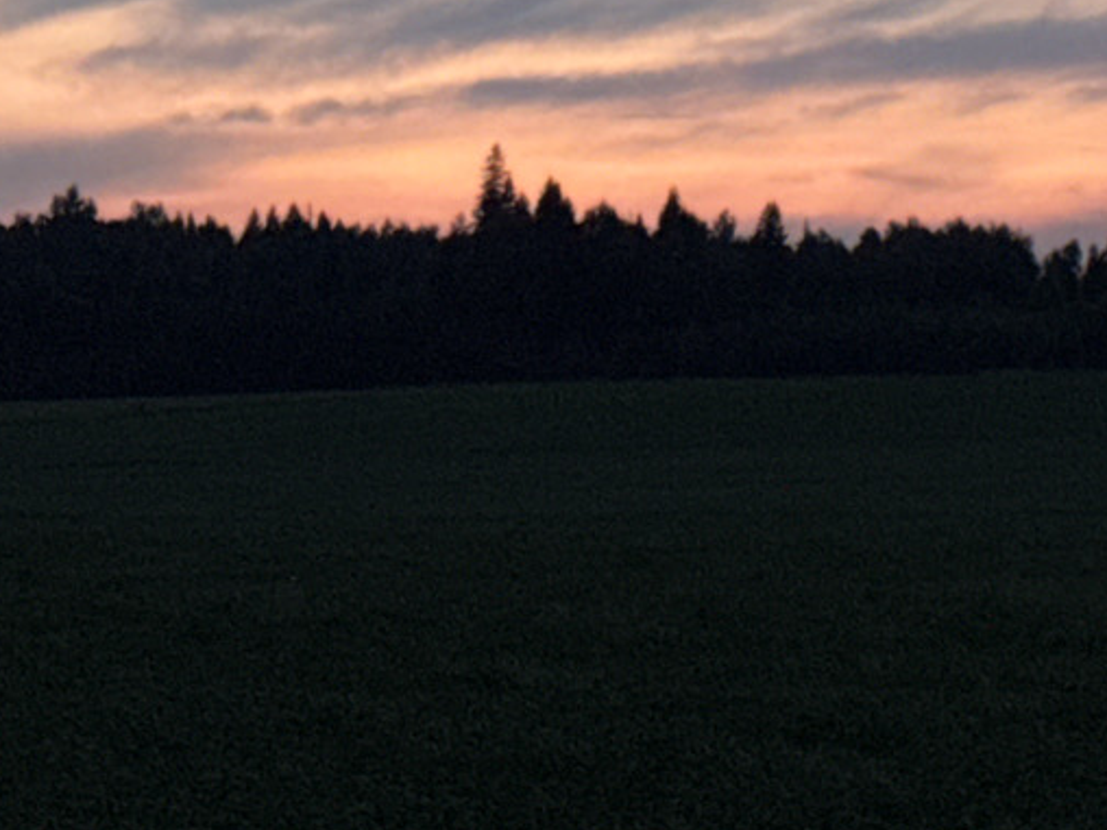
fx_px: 6044
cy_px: -383
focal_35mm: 189
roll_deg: +1.0
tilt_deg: +7.8
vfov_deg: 7.7
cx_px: 909
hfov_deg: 10.4
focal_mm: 6.76
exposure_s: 1/40
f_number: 1.78
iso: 500
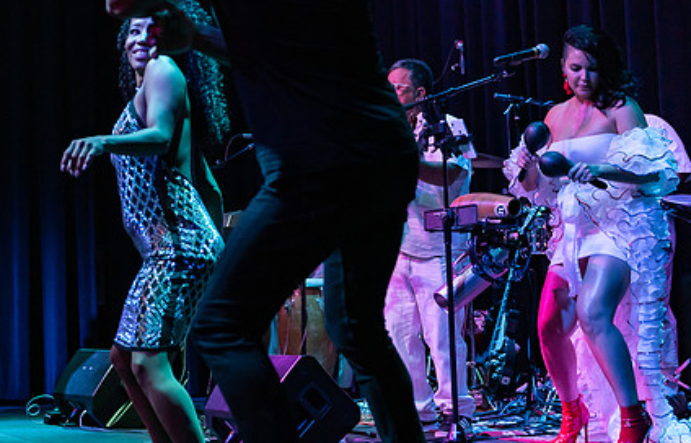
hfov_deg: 25.9
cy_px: 233
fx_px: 1480
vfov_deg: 17.0
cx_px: 166
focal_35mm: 78
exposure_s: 1/250
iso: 2000
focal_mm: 44
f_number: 2.8
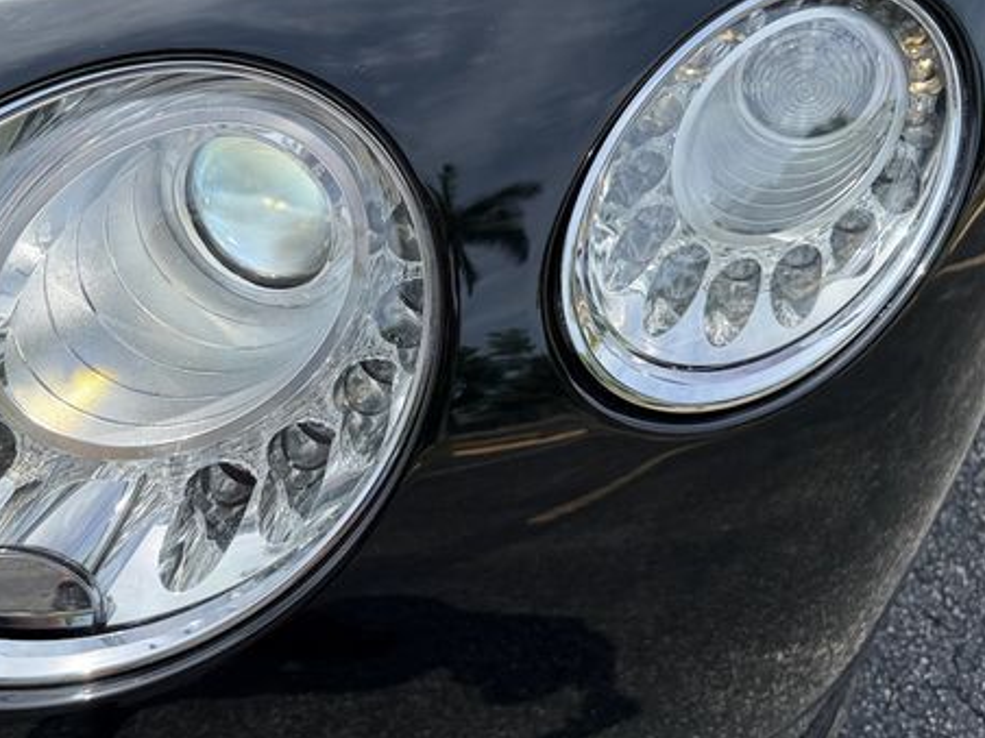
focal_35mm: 34
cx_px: 362
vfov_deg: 41.7
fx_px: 967
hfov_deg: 53.3
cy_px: 327
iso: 80
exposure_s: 1/3021
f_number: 1.78
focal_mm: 6.76
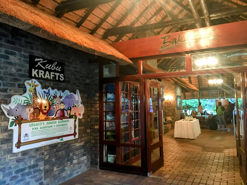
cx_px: 124
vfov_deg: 48.2
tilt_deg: +5.0
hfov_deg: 61.7
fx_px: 207
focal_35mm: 29
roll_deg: +0.7
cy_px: 92
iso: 400
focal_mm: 4.15
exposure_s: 1/17
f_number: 2.2
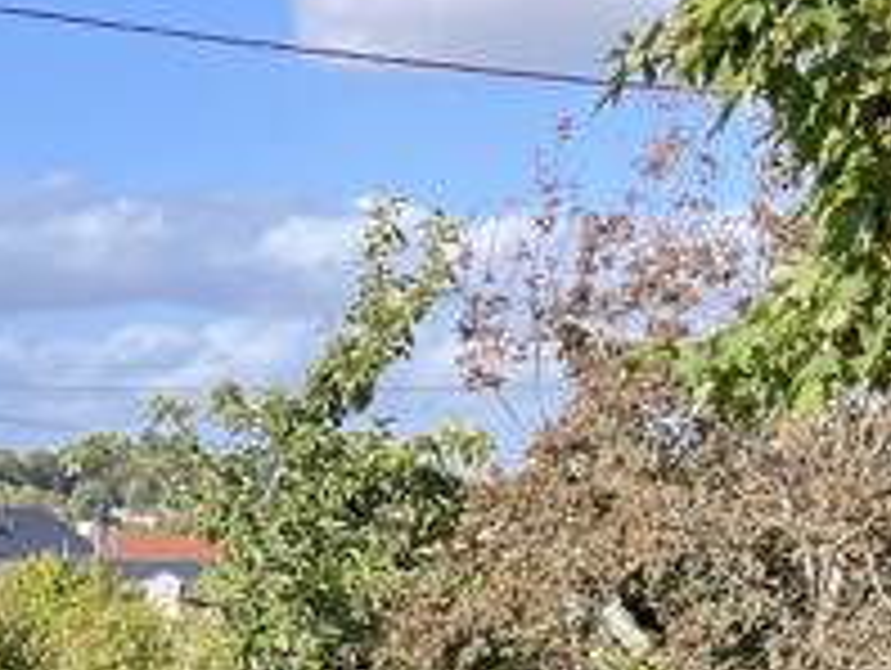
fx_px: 2706
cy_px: 1205
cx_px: -18
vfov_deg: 12.8
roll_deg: -1.0
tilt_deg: -14.2
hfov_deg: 18.2
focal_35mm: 105
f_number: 1.6
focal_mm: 5.1
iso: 50
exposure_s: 1/951
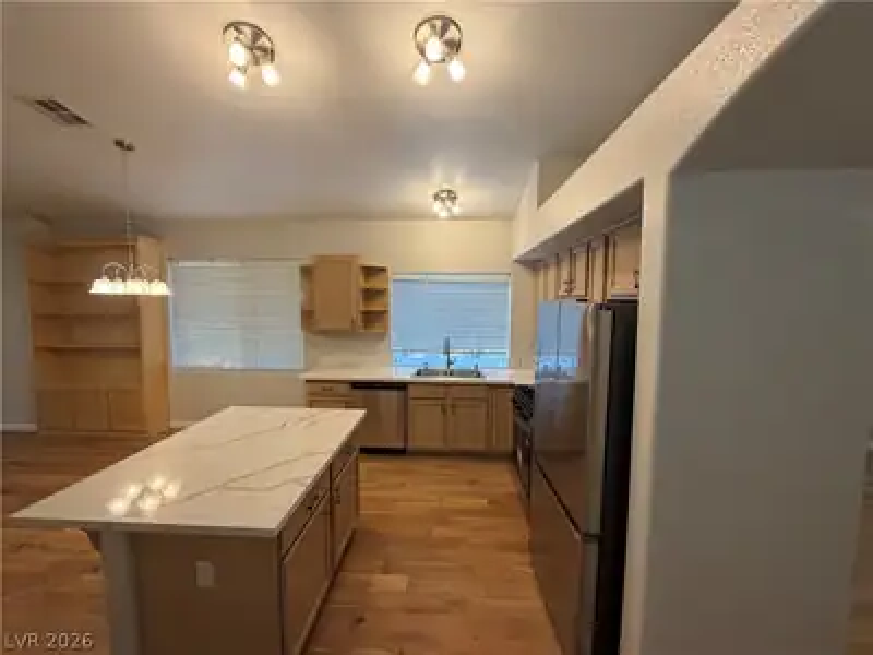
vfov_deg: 85.7
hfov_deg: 102.1
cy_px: 328
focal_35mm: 14
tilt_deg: -5.6
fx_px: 353
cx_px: 436
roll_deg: -0.6
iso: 250
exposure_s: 1/120
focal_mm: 2.22
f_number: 2.2
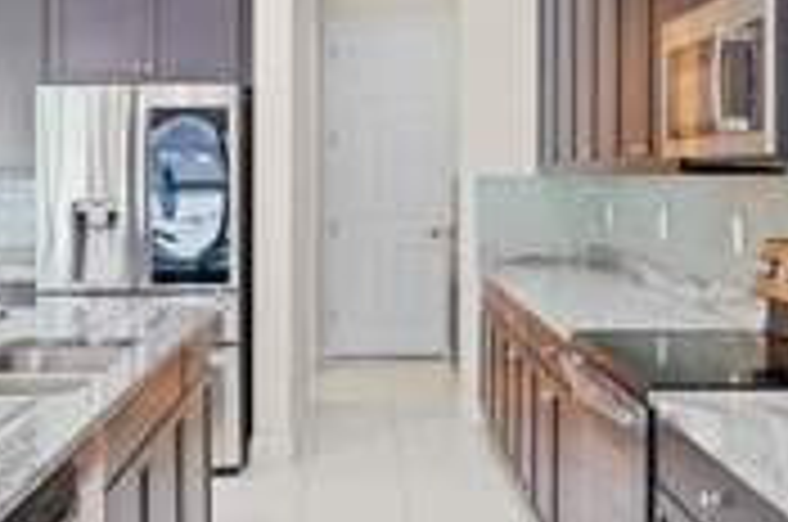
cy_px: 200
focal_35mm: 44
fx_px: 961
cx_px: 396
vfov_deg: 30.3
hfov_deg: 44.6
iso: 200
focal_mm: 16
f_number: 8
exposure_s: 3.2
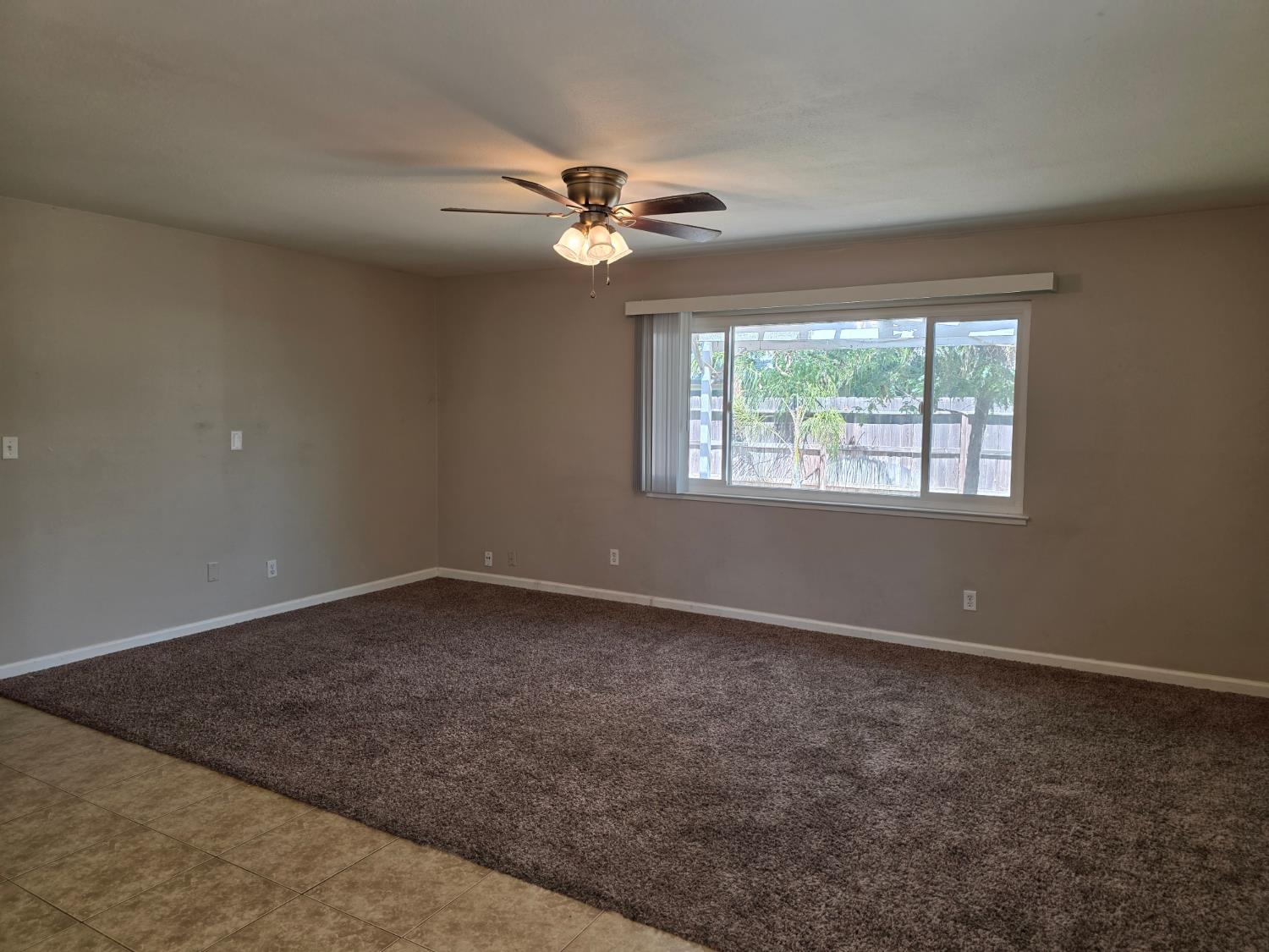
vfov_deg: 58.9
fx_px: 843
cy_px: 476
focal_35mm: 23
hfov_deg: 73.9
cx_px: 634
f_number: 1.7
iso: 100
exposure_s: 1/120
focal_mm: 6.3
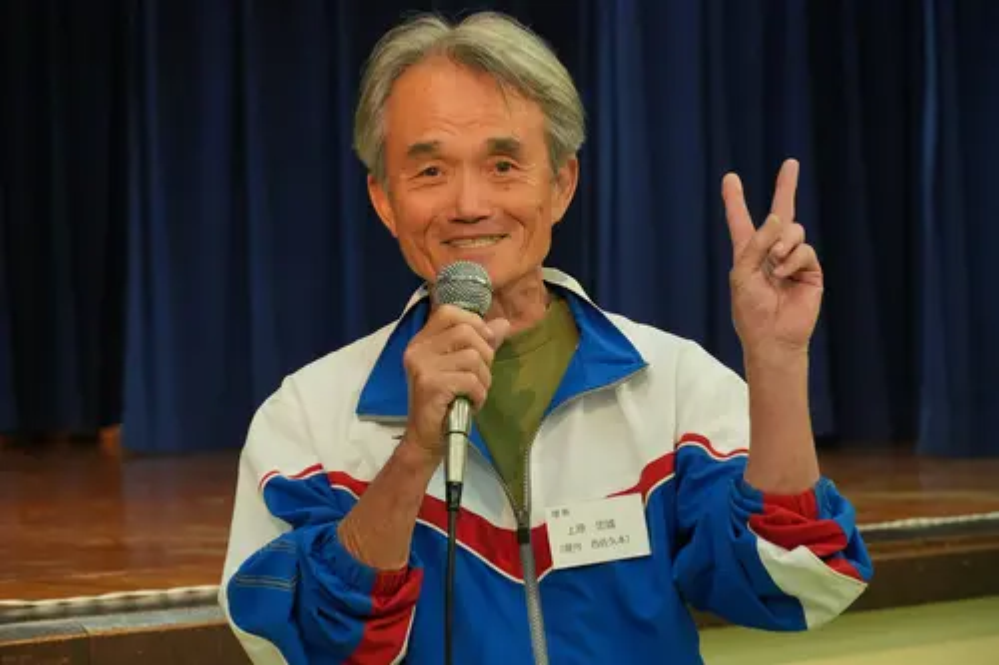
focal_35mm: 112
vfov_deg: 12.2
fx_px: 3121
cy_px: 332
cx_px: 500
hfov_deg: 18.2
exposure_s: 1/125
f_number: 5.6
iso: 1600
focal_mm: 75
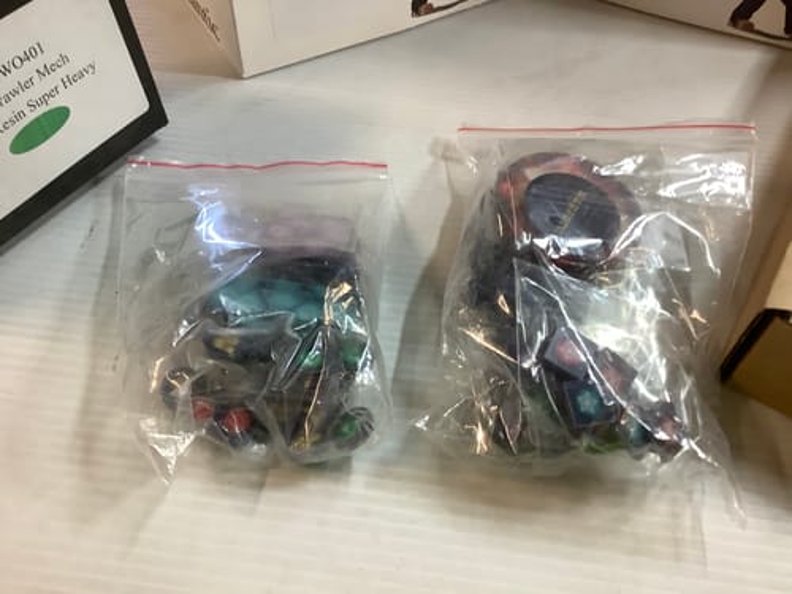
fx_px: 709
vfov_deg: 45.4
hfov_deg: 58.4
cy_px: 297
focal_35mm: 31
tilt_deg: -52.8
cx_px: 396
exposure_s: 1/50
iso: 160
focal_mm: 3.3
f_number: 2.4
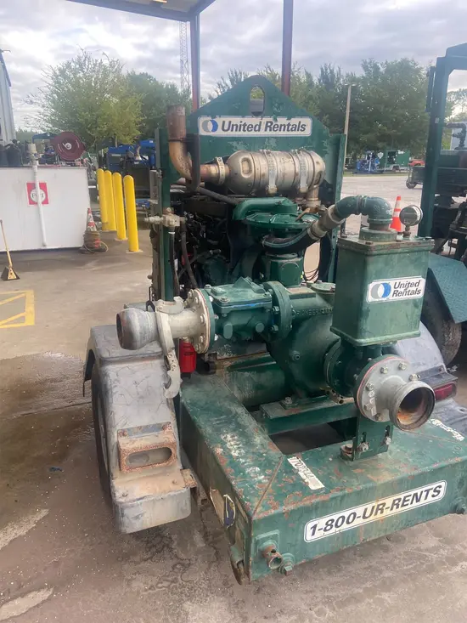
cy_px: 312
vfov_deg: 67.3
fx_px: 468
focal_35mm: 26
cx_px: 234
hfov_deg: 53.1
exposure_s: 1/291
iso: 32
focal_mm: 4.25
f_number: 1.8
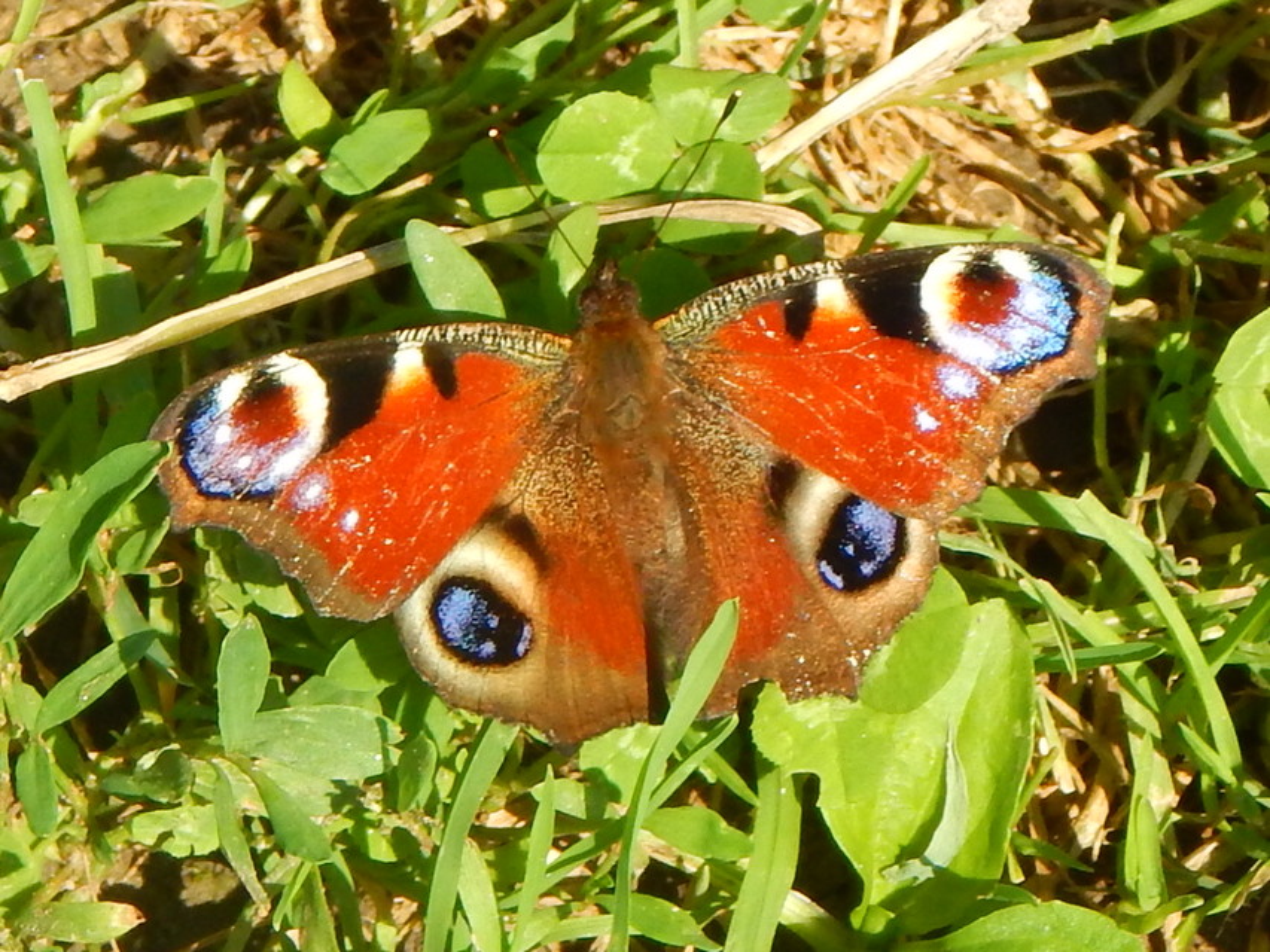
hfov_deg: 18.9
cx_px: 635
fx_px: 3816
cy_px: 476
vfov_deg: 14.2
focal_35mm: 104
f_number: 4.5
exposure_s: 1/400
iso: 125
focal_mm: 18.7
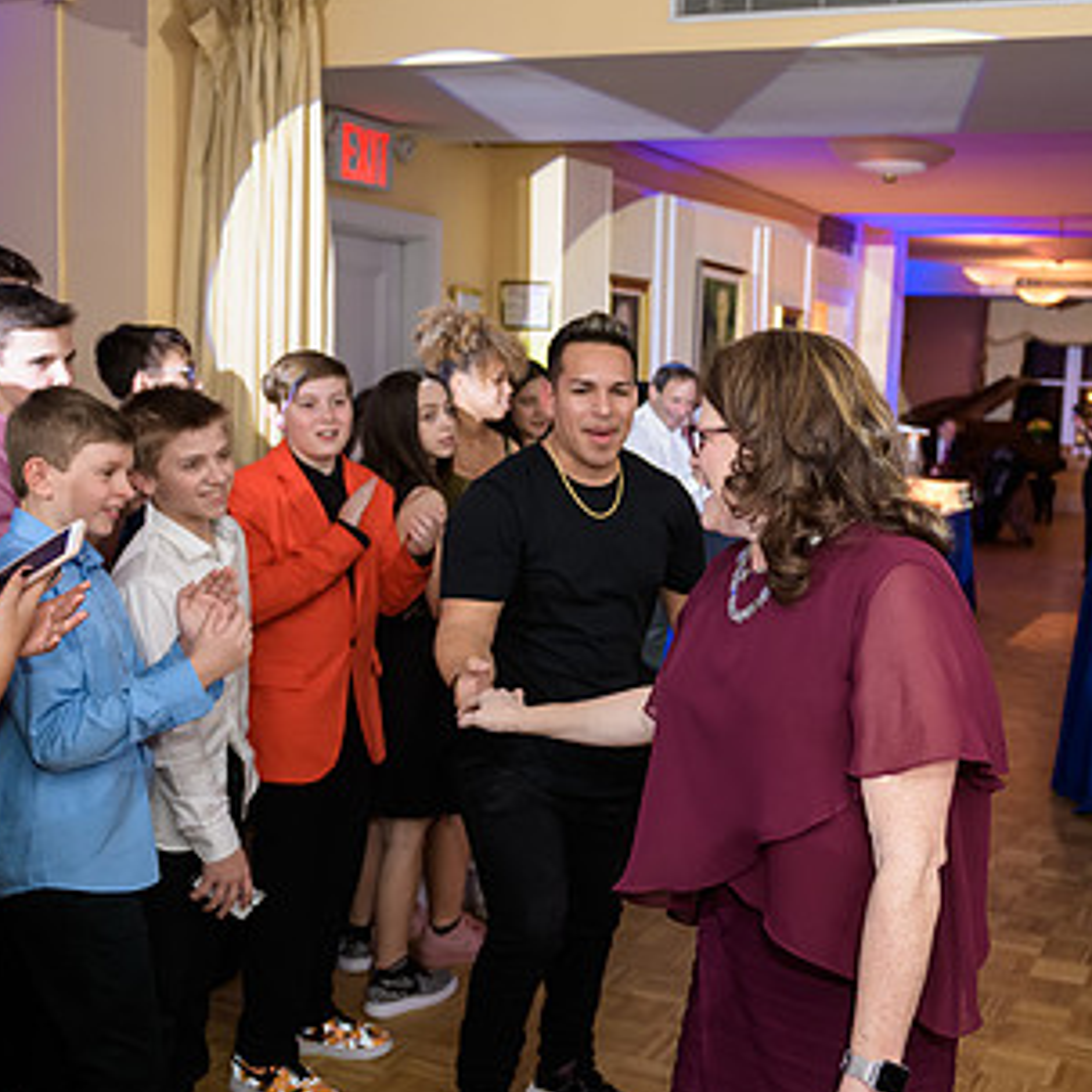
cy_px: 542
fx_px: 1392
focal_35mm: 39
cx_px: 760
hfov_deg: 42.0
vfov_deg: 42.8
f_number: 3.2
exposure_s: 1/125
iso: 800
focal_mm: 24
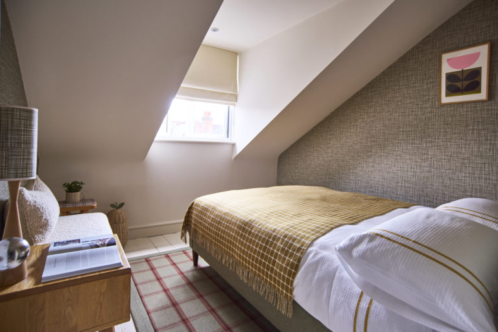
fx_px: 249
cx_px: 249
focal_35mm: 18
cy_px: 166
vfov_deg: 67.5
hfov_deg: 90.0
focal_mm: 18
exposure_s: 1/30
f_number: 4.5
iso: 125
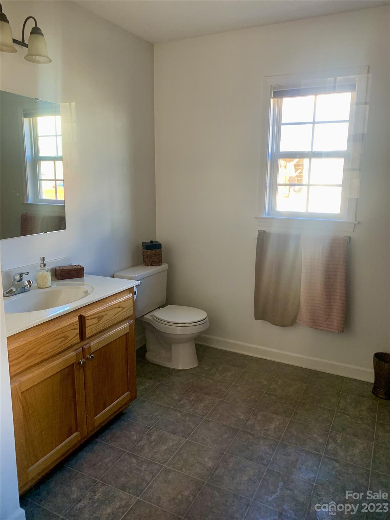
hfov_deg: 53.1
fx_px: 391
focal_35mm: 26
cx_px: 195
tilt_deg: -10.5
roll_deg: -0.2
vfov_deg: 67.3
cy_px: 260
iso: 250
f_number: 1.8
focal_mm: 4.25
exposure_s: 1/60
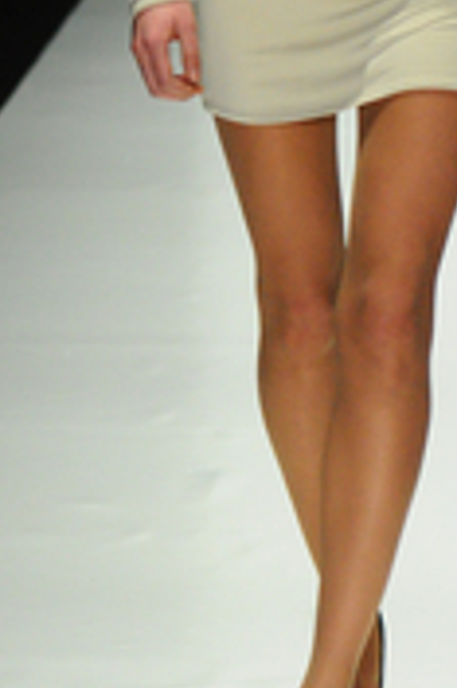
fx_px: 8880
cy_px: -39
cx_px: 307
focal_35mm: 465
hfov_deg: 2.9
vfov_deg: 4.4
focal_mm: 105
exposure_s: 1/320
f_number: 4
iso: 1600
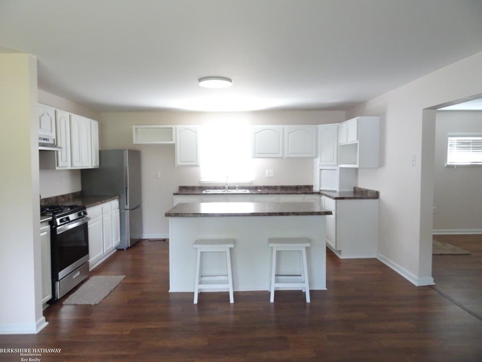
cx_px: 241
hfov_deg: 71.6
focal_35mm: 24
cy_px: 181
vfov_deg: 56.8
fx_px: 334
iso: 640
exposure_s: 1/30
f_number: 3.5
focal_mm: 4.1
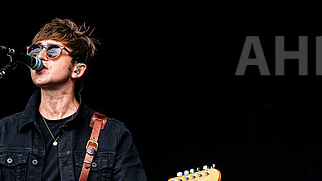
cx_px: 100
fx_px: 1930
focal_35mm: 226
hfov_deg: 9.5
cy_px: 174
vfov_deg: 5.4
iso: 400
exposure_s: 1/500
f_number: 4.5
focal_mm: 120
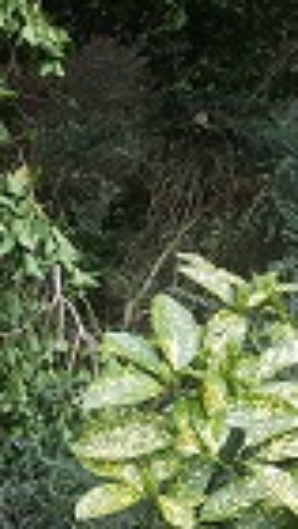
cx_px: -347
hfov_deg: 12.6
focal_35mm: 81
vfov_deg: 24.9
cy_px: 529
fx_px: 1135
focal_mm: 4.2
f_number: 1.7
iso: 100
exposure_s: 1/100
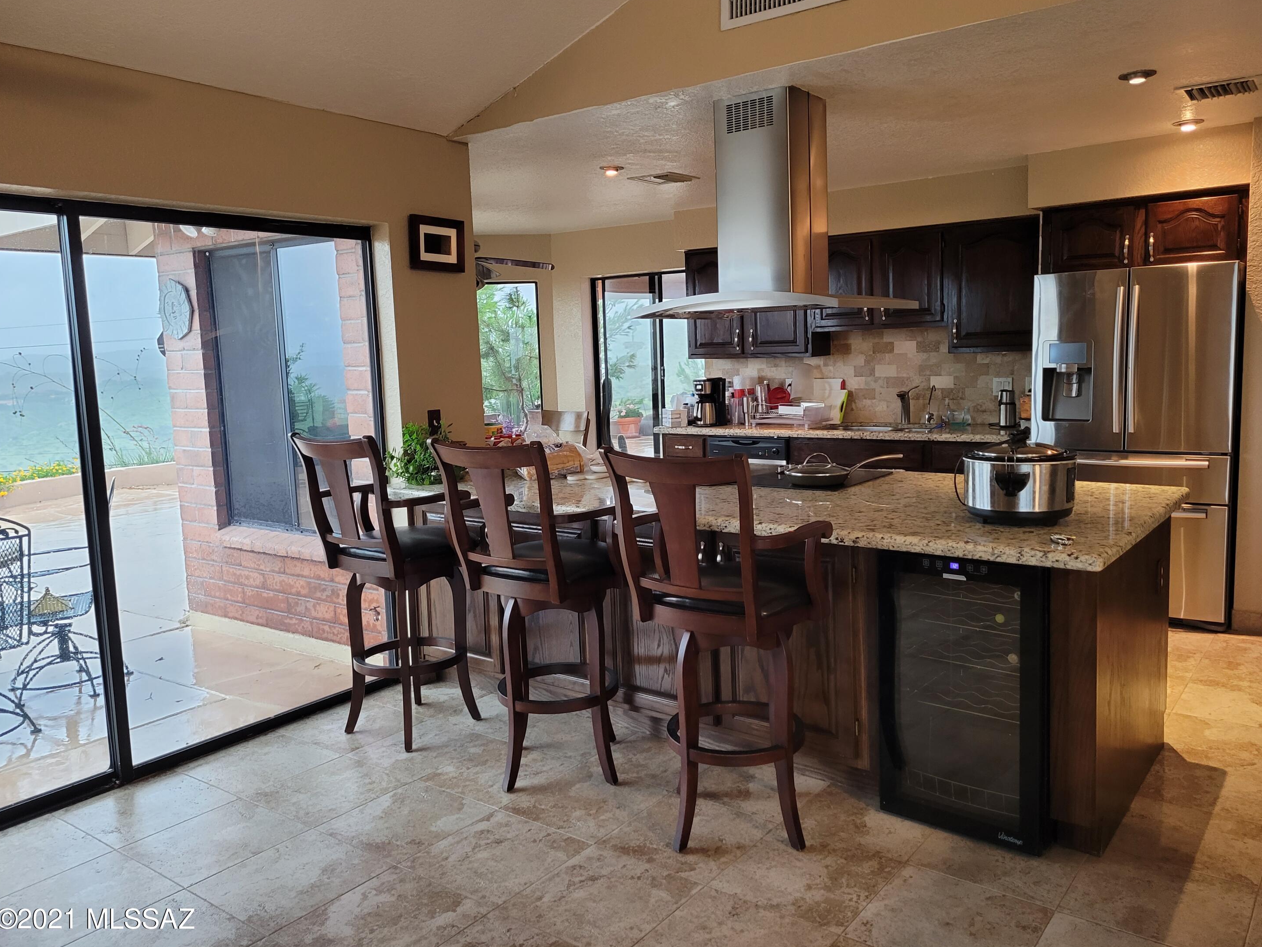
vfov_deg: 51.4
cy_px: 465
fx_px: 984
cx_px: 650
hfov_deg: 65.3
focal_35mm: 27
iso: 250
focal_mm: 5.4
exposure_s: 1/39
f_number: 1.8
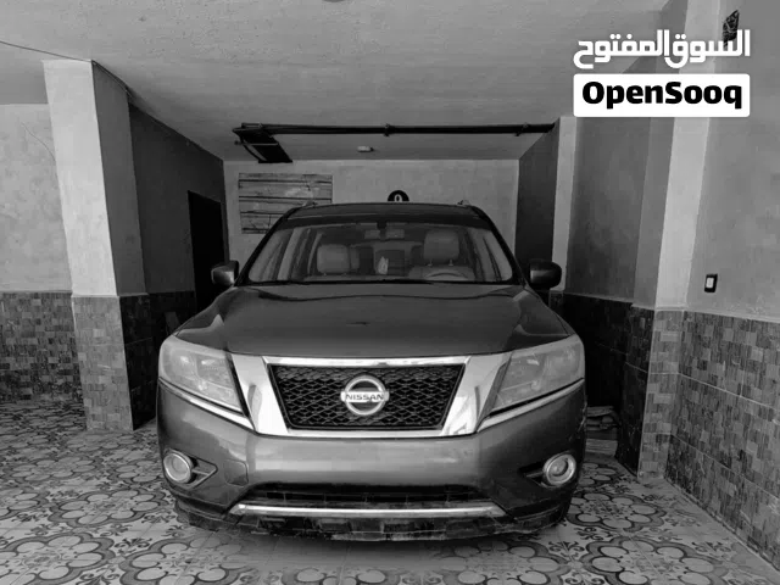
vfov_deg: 89.9
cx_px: 390
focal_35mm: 13
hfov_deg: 106.2
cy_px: 292
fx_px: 293
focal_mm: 1.74
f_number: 2.2
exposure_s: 1/100
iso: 40
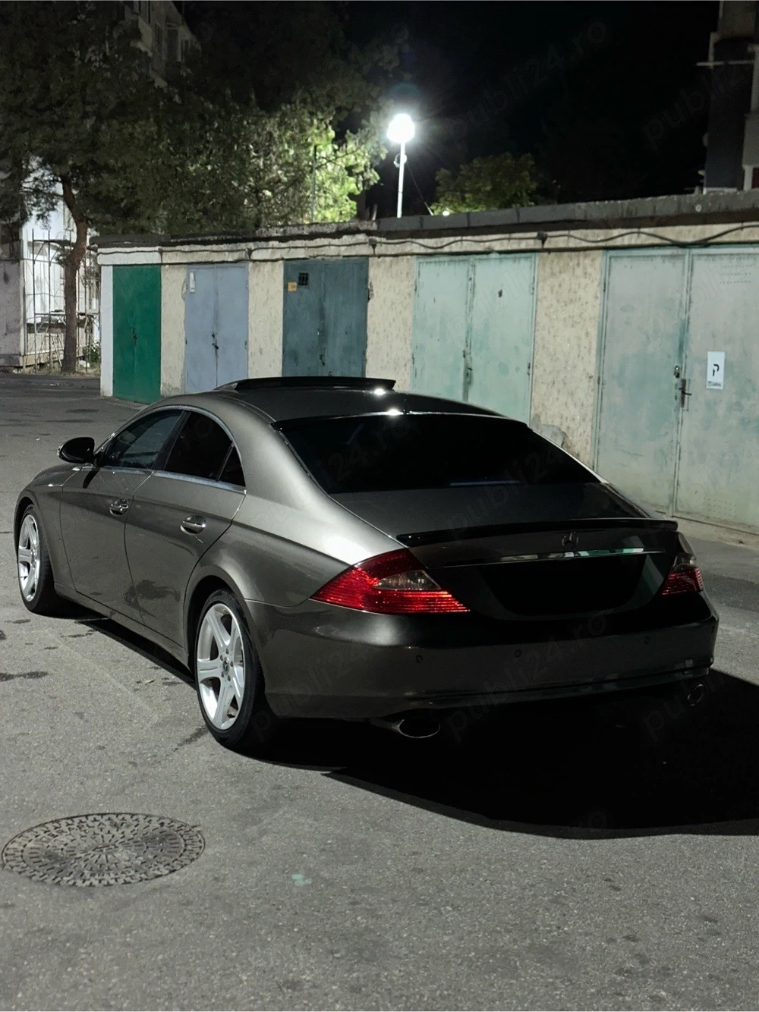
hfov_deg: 30.3
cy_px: 506
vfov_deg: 39.7
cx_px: 380
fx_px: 1404
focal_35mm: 48
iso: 125
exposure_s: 1/4
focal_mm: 6.86
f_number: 1.78
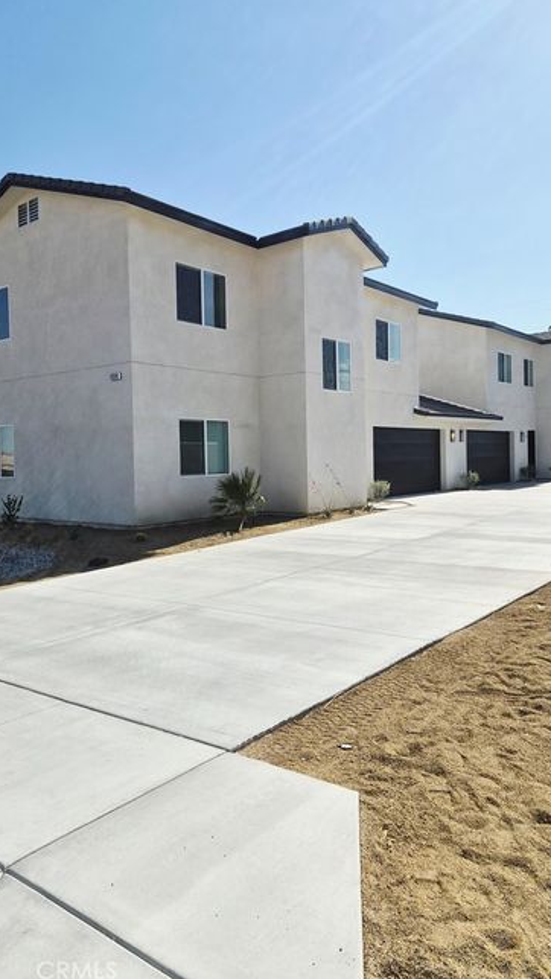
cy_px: 477
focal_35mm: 26
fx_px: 675
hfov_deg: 44.4
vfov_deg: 71.9
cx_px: 251
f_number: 1.8
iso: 50
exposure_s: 1/10000
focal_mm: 5.4
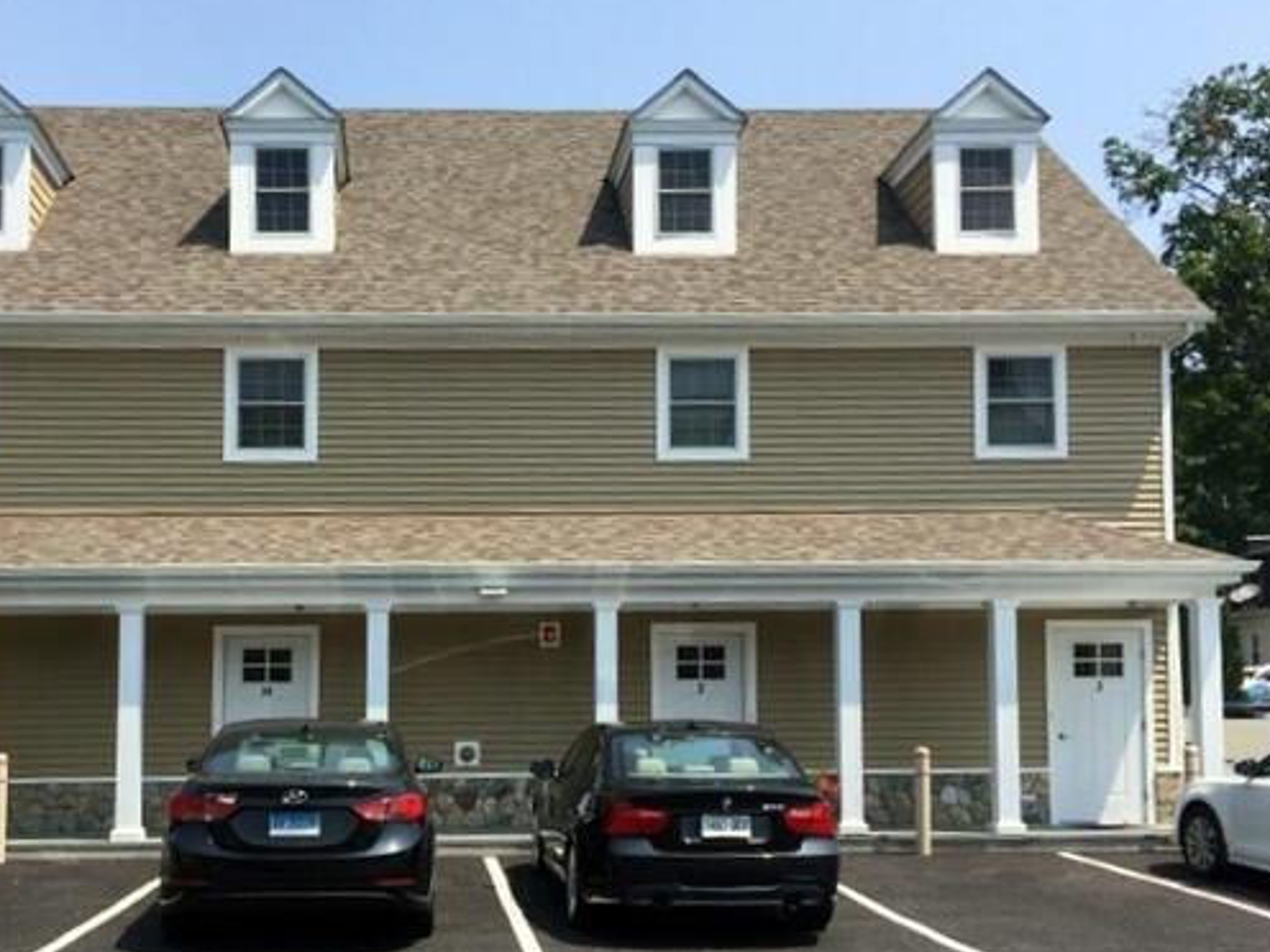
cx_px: 462
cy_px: 624
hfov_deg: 47.3
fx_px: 1431
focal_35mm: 39
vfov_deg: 36.5
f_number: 2.2
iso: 32
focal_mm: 4.15
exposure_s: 1/1522
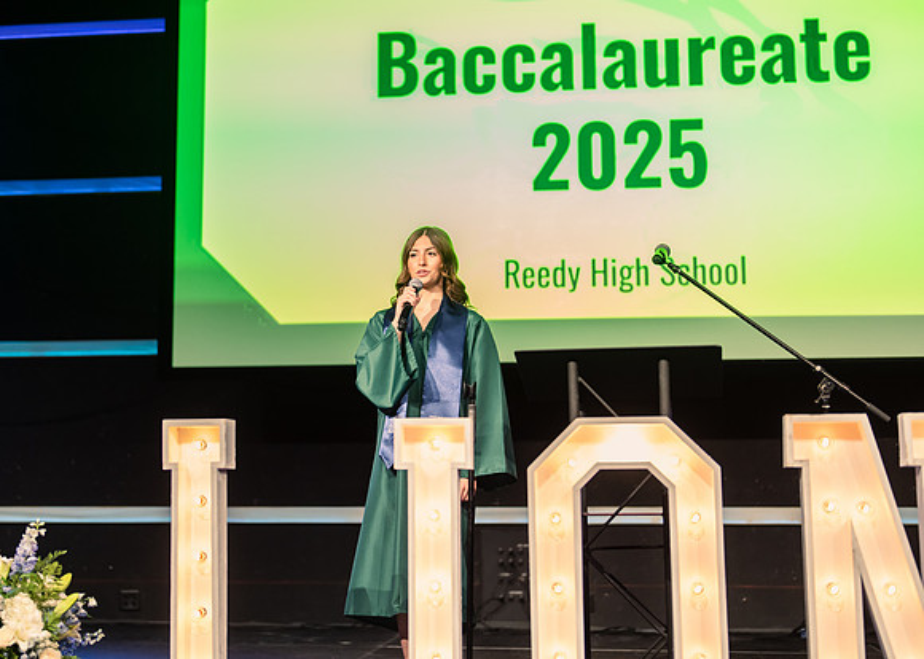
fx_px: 1618
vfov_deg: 23.0
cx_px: 390
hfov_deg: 31.8
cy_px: 275
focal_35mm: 62
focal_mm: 50
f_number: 1.2
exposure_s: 1/500
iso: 1000
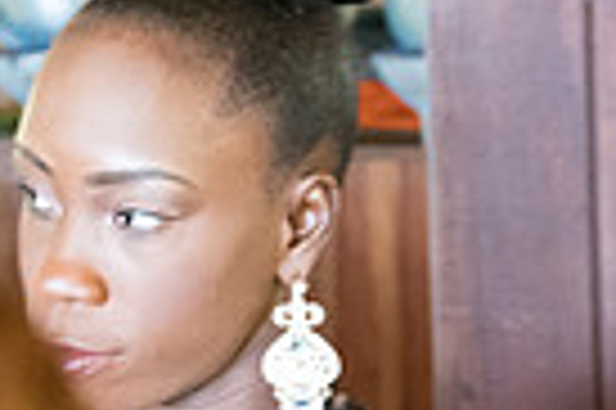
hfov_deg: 8.0
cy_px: 128
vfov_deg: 5.4
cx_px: 890
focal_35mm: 254
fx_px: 4341
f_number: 8
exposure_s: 1/25
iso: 5600
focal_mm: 60
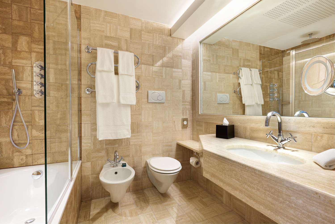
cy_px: 112
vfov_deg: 73.7
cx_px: 168
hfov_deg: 96.7
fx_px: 149
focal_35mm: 16
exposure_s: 4
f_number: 14
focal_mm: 16
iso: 200
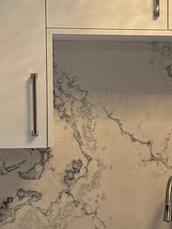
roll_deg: +0.1
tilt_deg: -1.4
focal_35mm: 114
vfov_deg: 17.2
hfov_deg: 12.8
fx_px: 755
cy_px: 135
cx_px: 173
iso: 200
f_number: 1.78
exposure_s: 1/215
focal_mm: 6.76
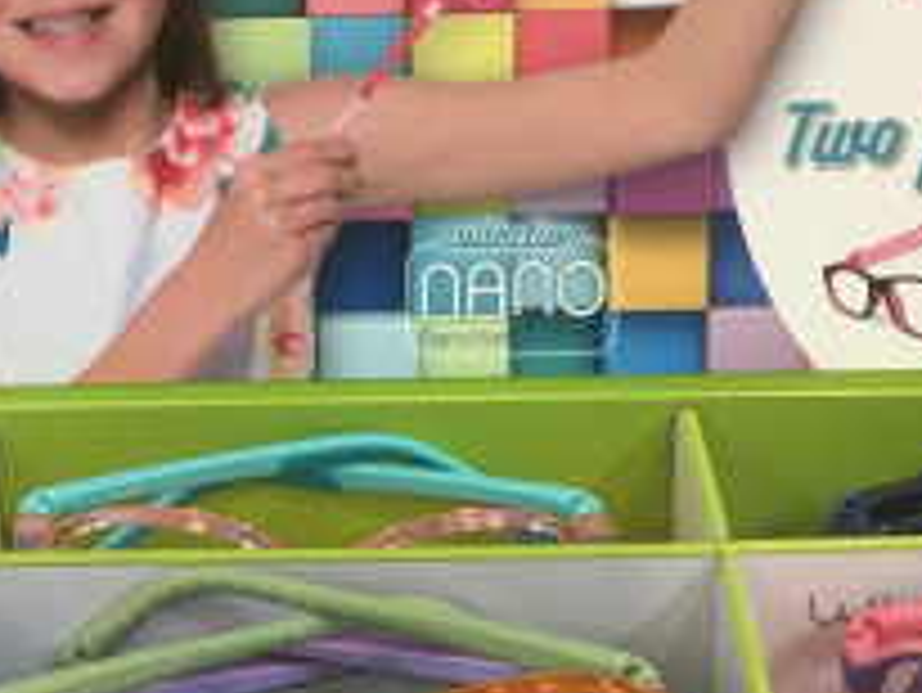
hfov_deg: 25.8
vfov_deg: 19.6
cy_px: 436
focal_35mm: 75
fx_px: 1999
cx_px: 310
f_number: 2.2
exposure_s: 1/33
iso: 100
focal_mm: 4.15
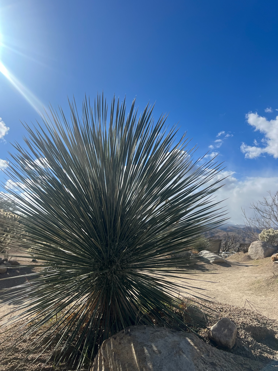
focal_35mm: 26
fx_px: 278
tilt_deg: +11.5
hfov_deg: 53.1
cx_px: 139
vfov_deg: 67.3
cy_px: 186
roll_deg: -1.2
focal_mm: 5.7
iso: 50
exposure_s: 1/5587
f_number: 1.5
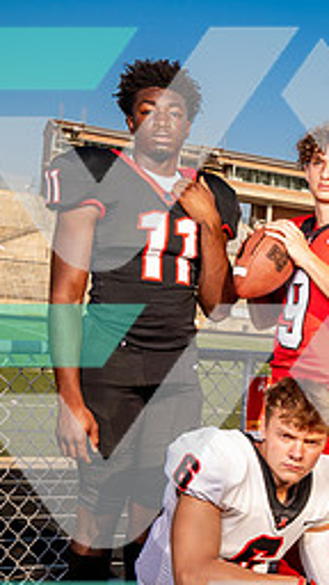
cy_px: 426
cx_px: 489
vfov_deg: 35.9
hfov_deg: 18.7
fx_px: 884
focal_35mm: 57
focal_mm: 24
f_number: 10
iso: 200
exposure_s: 1/200
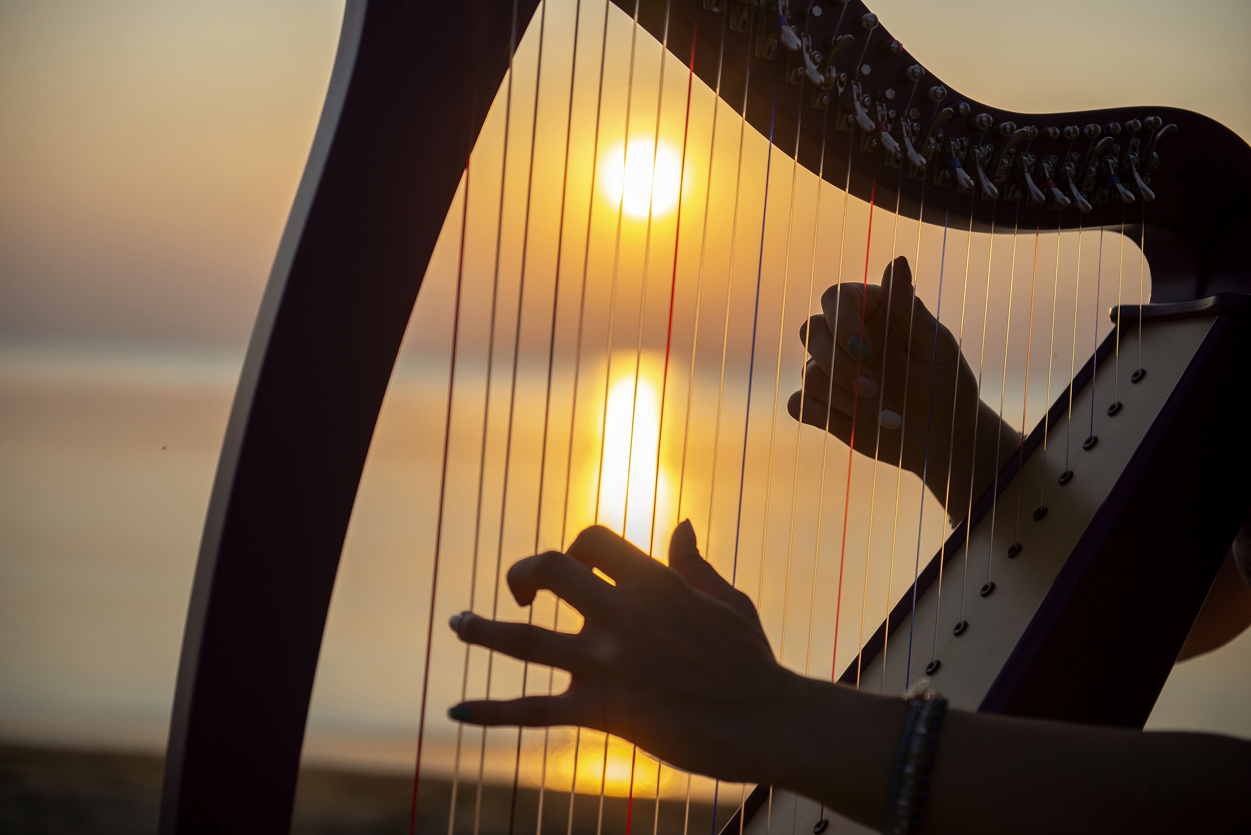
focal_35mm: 70
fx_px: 2433
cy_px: 418
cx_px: 626
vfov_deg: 19.5
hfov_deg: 28.8
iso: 125
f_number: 3.2
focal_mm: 70
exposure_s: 1/4000
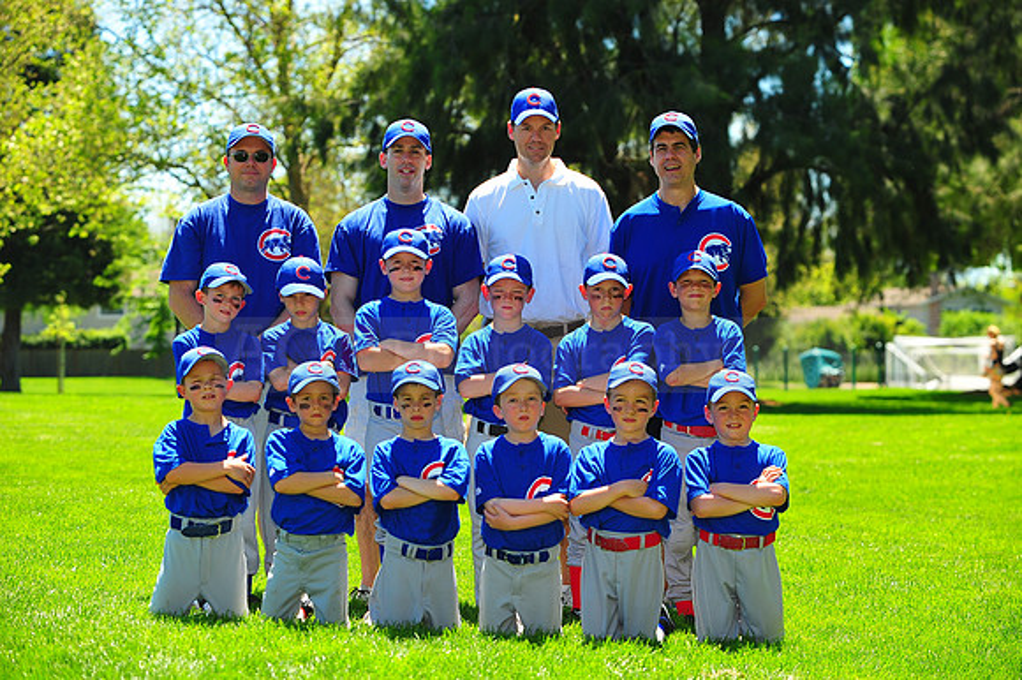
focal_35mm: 105
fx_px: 2979
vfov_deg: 13.0
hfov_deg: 19.5
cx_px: 511
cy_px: 340
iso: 200
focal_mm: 105
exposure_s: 1/500
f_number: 5
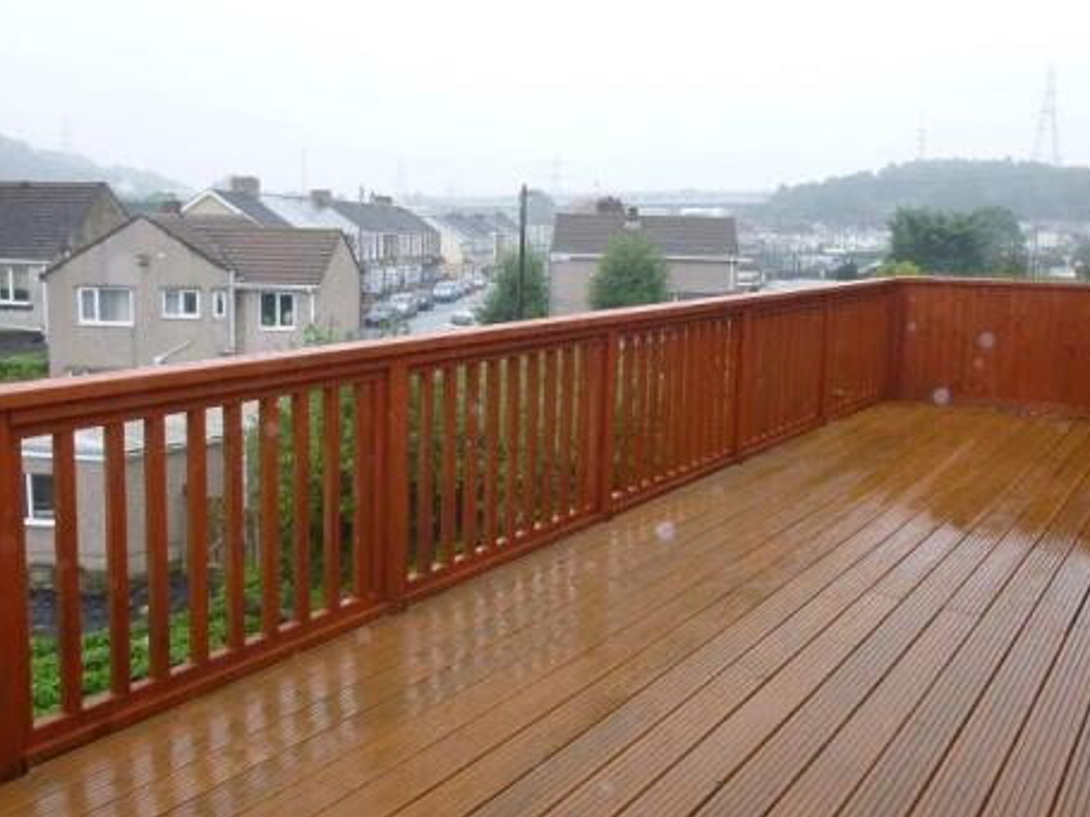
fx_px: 1007
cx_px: 579
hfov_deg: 56.8
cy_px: 346
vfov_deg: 44.0
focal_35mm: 32
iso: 100
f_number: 3.1
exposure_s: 1/160
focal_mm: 4.5
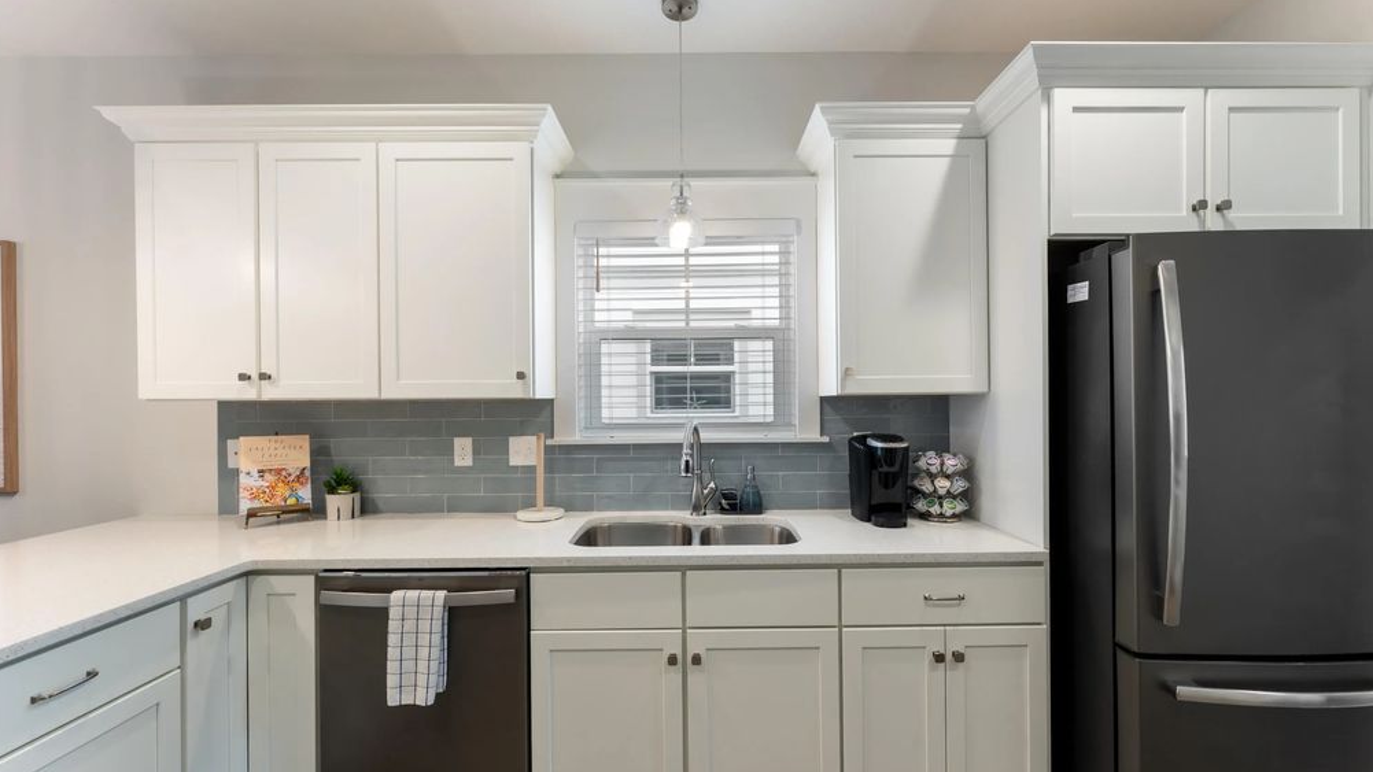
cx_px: 693
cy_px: 397
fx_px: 546
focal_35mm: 15
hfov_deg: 103.0
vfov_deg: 70.5
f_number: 8
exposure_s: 1/5
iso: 320
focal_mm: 14
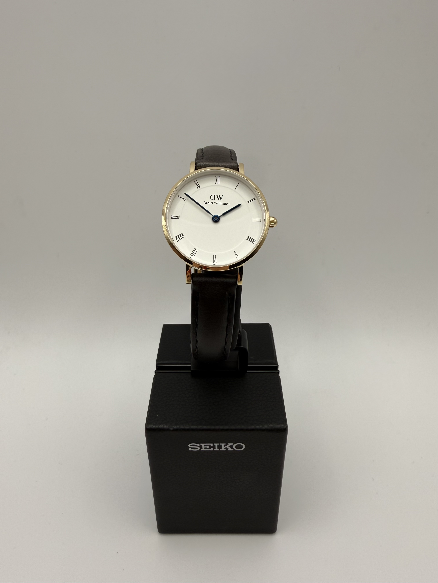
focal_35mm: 25
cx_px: 219
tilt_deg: -28.7
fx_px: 422
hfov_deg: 54.9
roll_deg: -0.5
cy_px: 292
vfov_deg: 69.4
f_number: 2.2
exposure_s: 1/150
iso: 40
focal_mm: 2.22
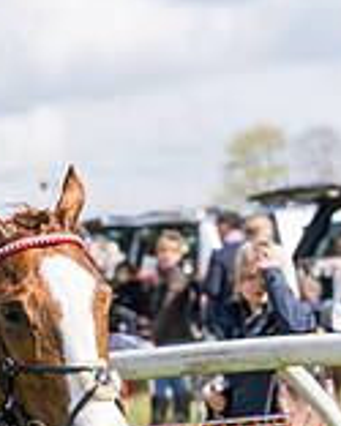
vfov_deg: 4.9
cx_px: 59
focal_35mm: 394
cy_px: 380
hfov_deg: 3.9
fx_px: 4966
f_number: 4
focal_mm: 83
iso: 400
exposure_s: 1/4000
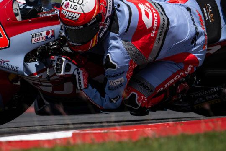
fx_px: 5624
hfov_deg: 2.3
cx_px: 120
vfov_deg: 1.5
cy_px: 62
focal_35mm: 896
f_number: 5
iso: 125
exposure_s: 1/2000
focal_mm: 400
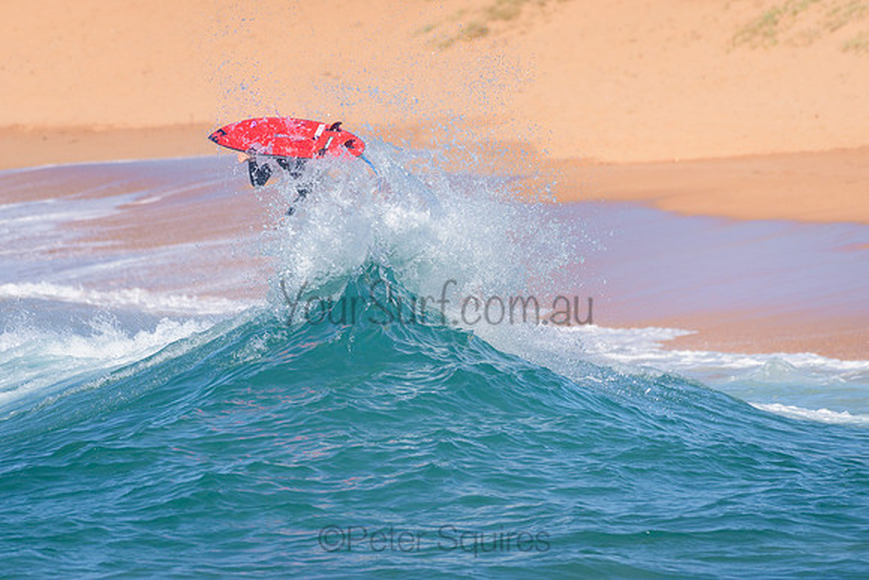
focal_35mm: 613
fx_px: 14795
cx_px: 384
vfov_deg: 2.2
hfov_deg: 3.4
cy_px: 243
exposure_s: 1/2000
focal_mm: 500
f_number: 5.6
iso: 180
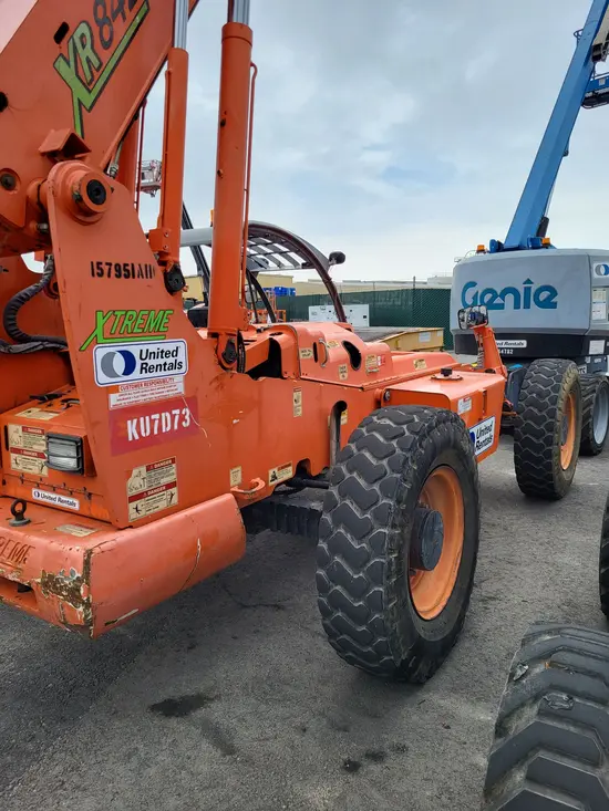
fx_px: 610
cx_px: 304
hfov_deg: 53.1
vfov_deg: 67.3
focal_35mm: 26
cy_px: 406
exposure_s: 1/1941
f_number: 1.8
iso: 40
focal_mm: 5.4
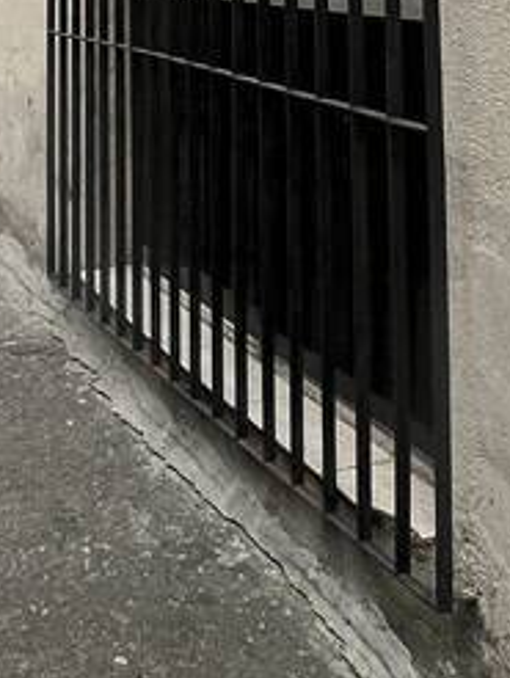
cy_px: -119
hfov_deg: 22.8
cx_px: -163
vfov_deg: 29.4
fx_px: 1118
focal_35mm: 57
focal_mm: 1.57
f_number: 1.8
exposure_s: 1/960
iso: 32
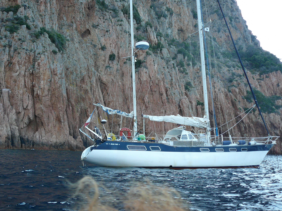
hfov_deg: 45.8
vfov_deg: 35.1
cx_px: 141
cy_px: 106
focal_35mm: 41
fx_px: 334
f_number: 3.1
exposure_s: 1/160
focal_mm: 6.1
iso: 80
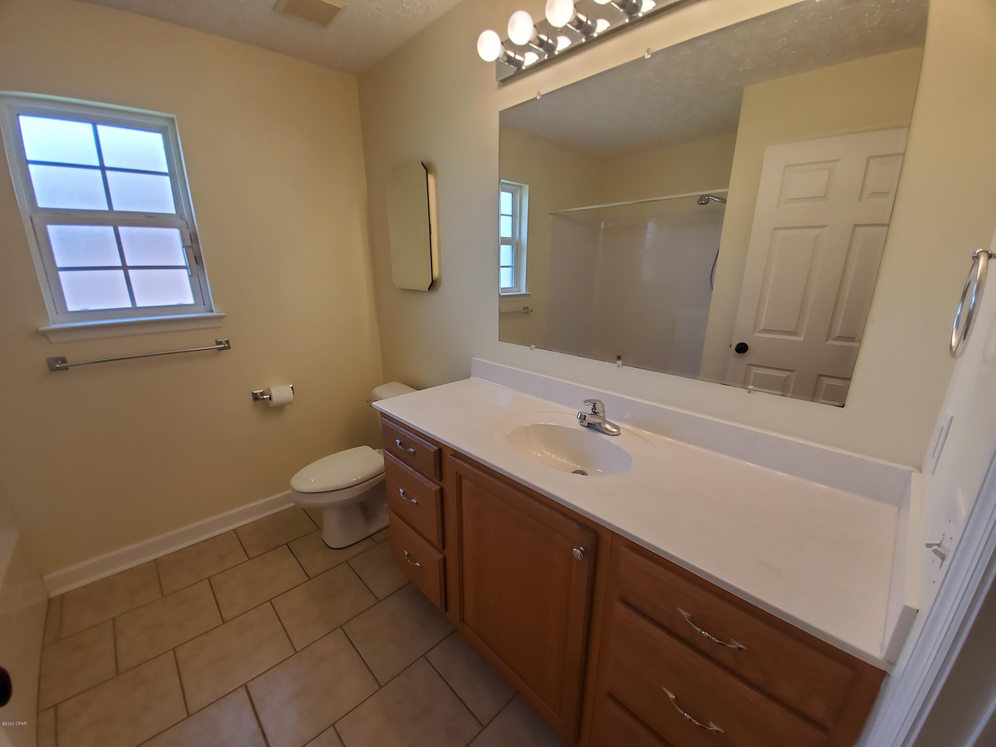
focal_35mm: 13
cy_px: 374
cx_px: 498
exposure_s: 1/59
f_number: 2.2
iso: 64
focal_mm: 1.8
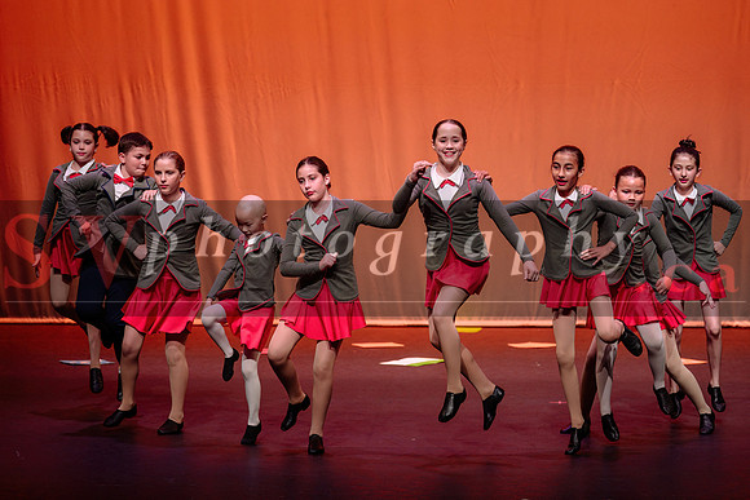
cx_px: 419
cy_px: 221
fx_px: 3144
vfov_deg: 9.1
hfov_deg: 13.6
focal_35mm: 151
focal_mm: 135
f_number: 2.8
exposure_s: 1/640
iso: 1250
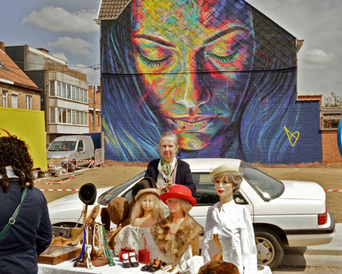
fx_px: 405
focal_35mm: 40
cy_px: 138
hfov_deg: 45.6
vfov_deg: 37.3
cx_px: 199
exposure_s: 1/200
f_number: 20
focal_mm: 35
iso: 640
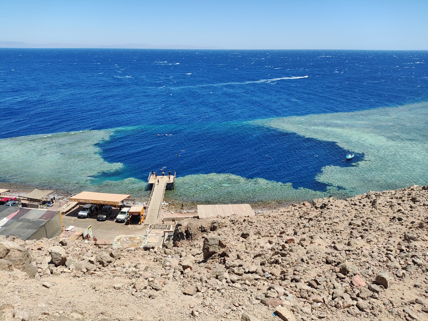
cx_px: 214
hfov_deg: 69.4
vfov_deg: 54.9
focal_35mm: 25
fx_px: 309
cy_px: 160
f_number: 1.79
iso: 50
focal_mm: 4.71
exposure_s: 1/1400
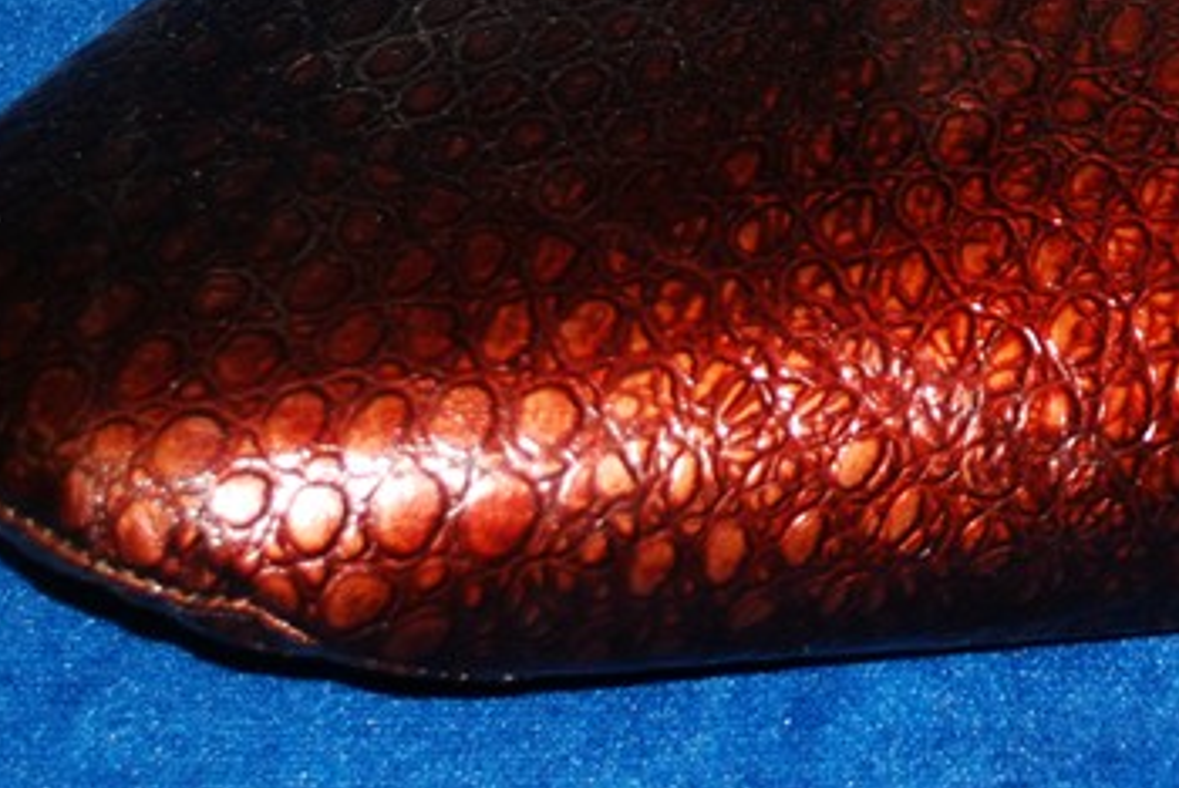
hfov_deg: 16.3
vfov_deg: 10.8
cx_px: 1186
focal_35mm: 123
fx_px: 4031
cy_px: -322
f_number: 4.5
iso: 200
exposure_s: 1/60
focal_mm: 28
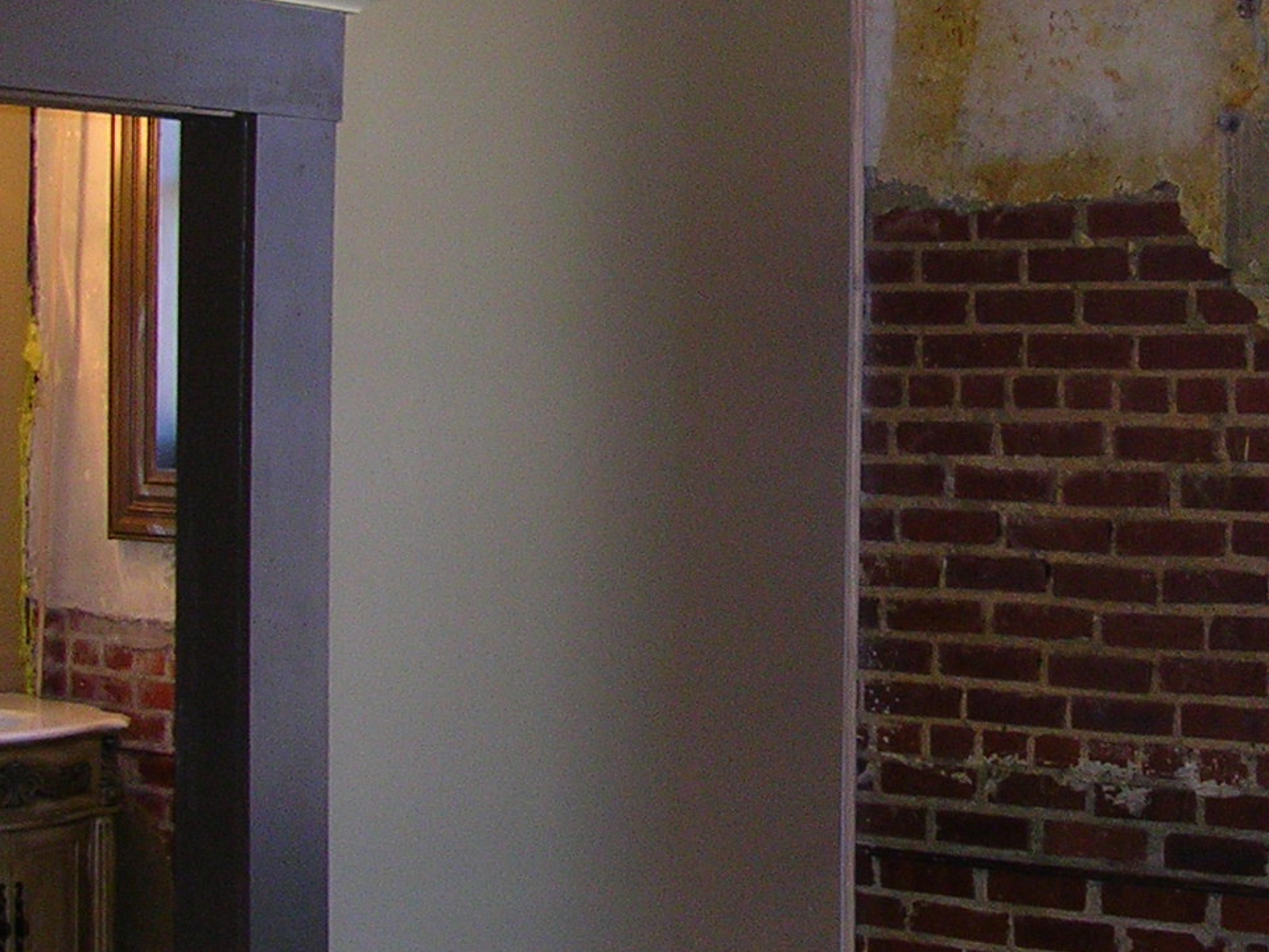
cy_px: 351
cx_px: 1076
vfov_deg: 18.2
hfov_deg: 23.6
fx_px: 2970
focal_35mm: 81
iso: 89
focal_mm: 5.8
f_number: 2.8
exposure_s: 1/60.1
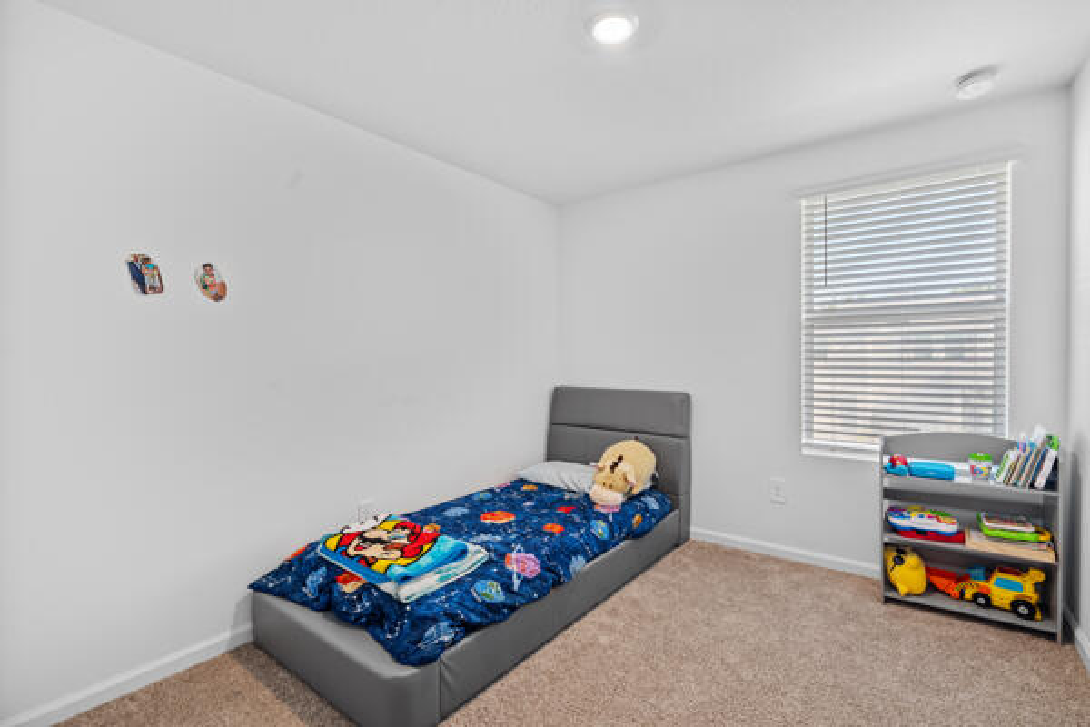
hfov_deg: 96.7
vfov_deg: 73.7
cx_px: 545
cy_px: 364
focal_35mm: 16
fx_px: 484
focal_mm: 16
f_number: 8
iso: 100
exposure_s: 1/1.25
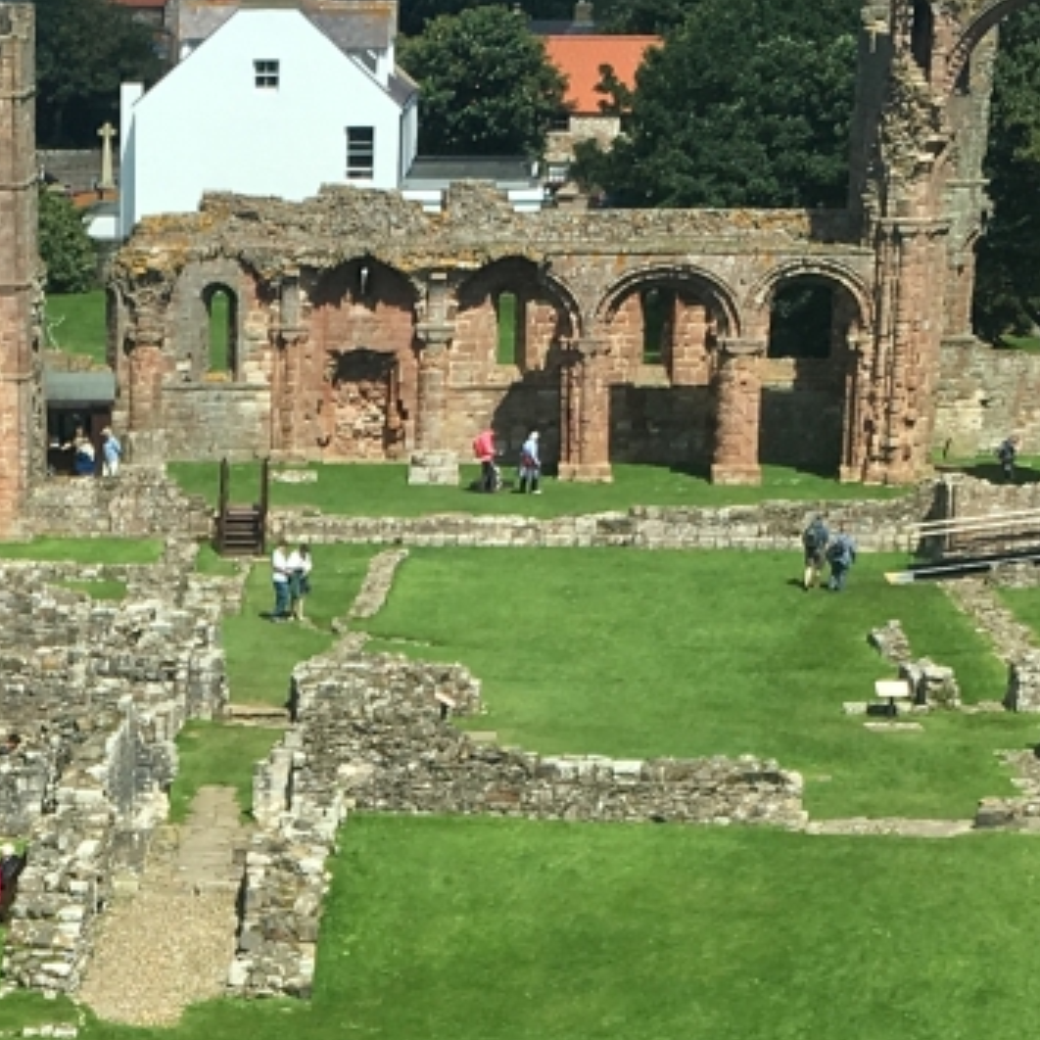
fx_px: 3943
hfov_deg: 14.8
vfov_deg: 14.6
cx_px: -12
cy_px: 1228
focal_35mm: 116
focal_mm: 4.15
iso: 25
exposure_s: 1/1374
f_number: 2.2
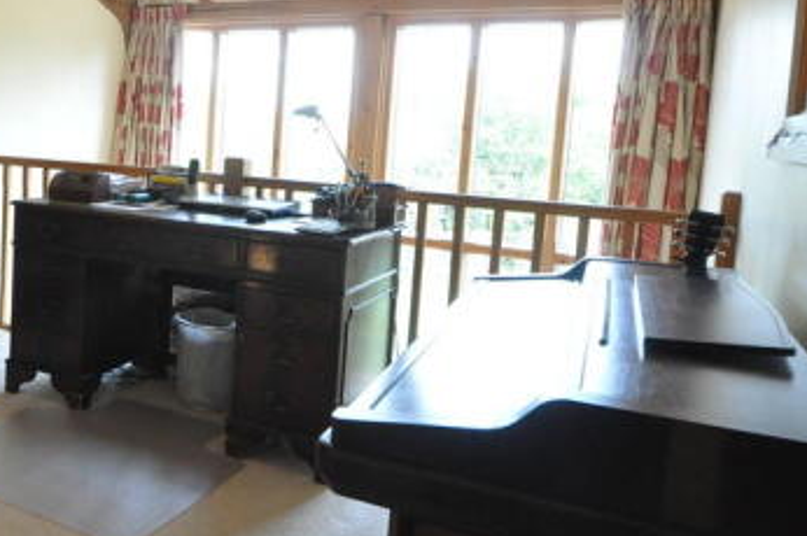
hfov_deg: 46.2
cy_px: 210
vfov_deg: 35.8
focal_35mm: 37
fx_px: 827
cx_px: 61
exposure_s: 1/100
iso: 2000
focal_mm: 13
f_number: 5.6
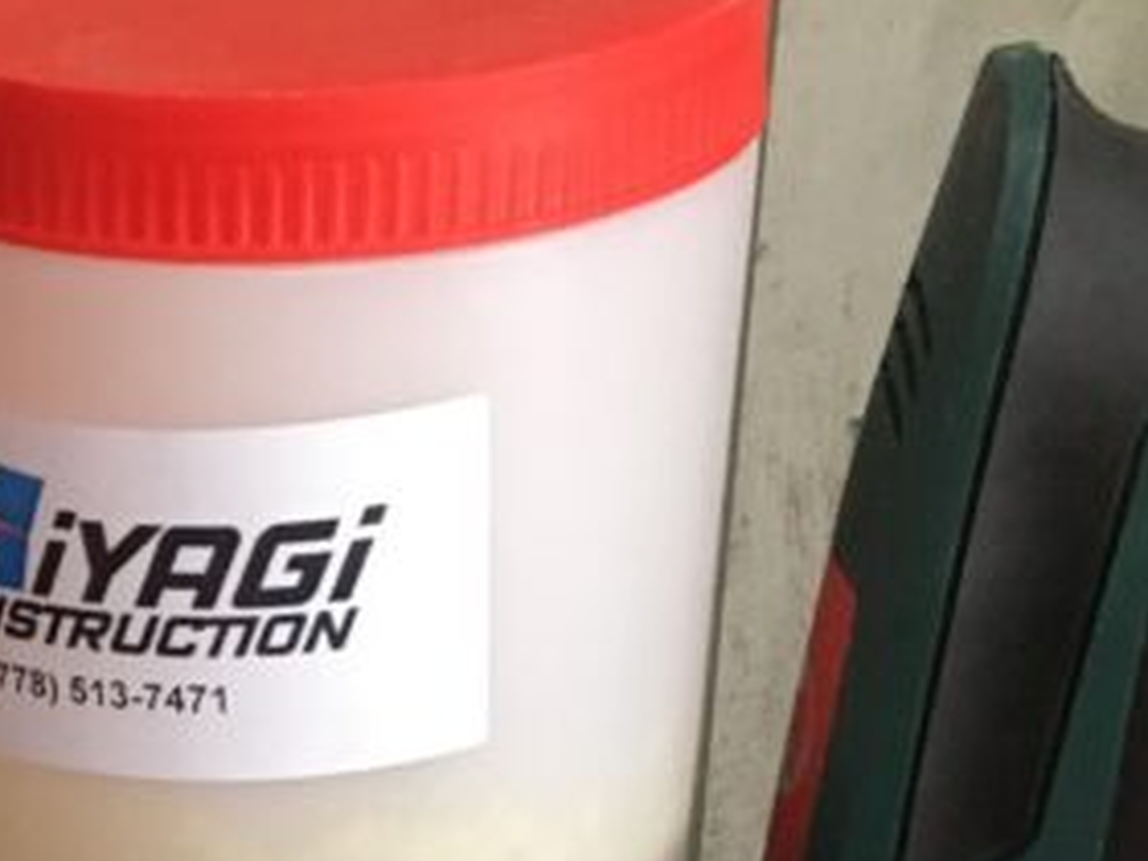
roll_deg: +4.8
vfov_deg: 13.2
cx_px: -353
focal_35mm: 106
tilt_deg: -34.9
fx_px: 3515
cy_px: 1300
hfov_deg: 17.4
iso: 200
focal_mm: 4.15
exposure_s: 1/20
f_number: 2.2
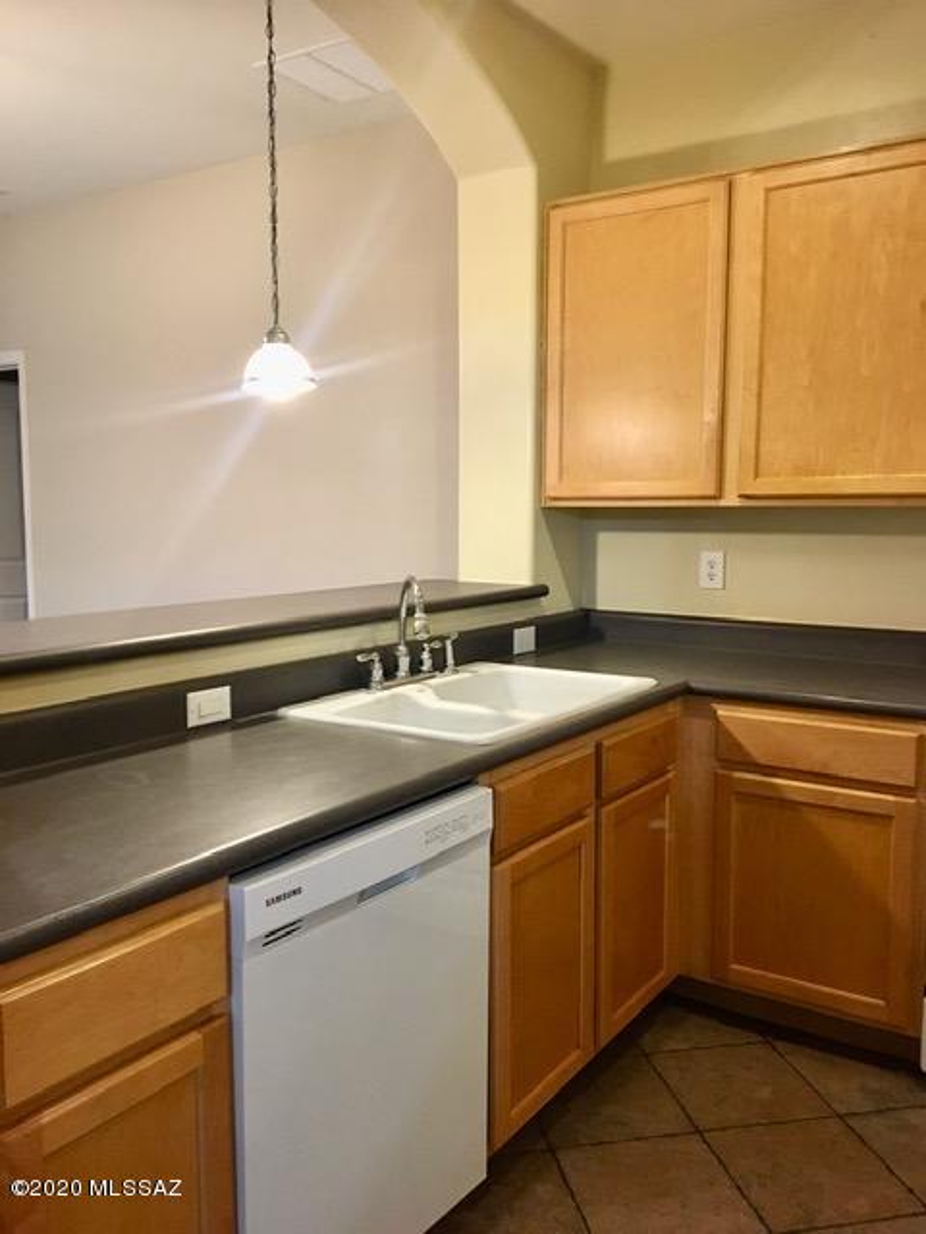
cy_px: 617
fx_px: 1034
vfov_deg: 61.7
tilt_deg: -5.7
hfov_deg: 48.2
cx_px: 463
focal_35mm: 29
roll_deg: -0.9
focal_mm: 4.15
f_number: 2.2
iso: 200
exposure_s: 1/30
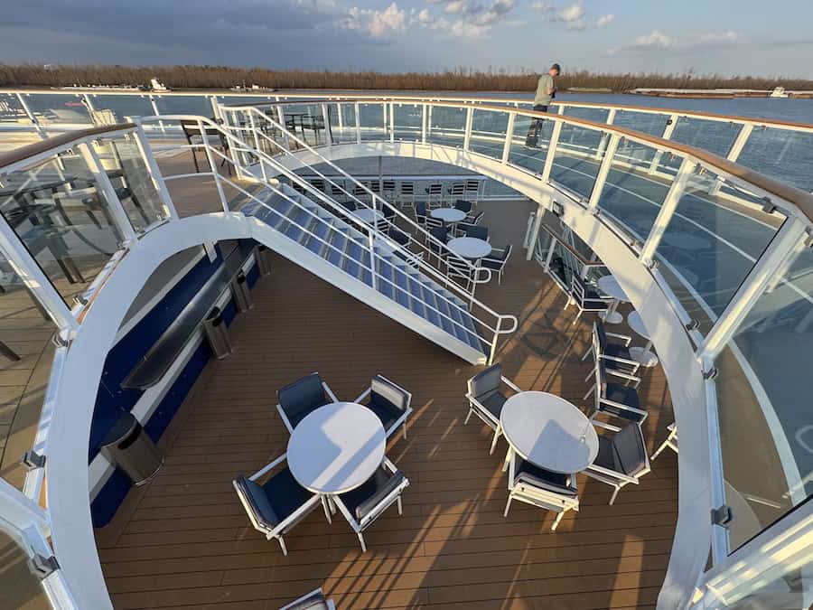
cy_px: 305
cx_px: 406
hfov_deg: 102.1
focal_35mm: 14
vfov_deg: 85.7
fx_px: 329
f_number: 2.2
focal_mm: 2.2
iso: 40
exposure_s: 1/435
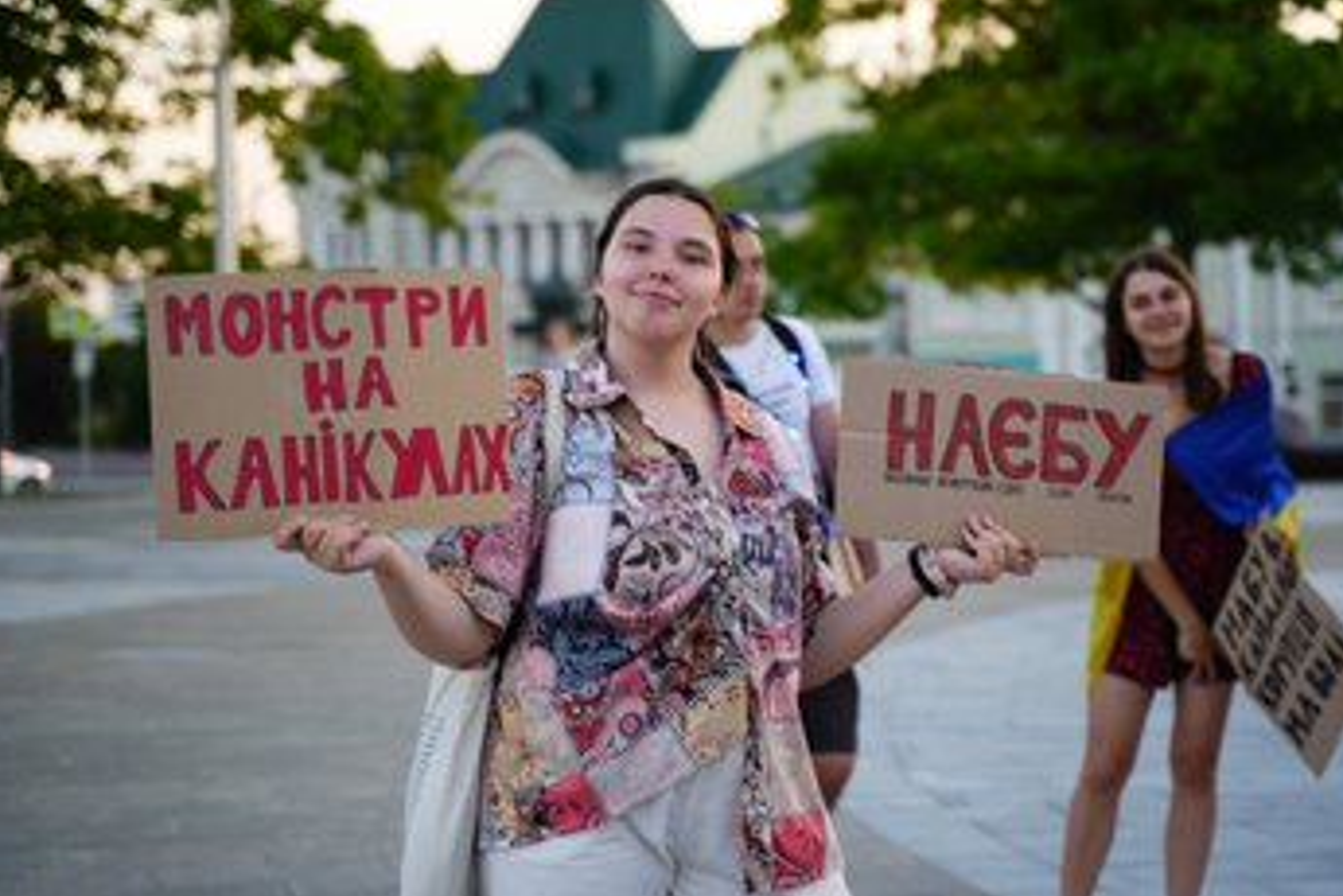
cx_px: 732
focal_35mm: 87
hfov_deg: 23.4
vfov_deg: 15.7
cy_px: 388
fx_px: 3245
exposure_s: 1/80
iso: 160
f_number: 2.8
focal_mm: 75
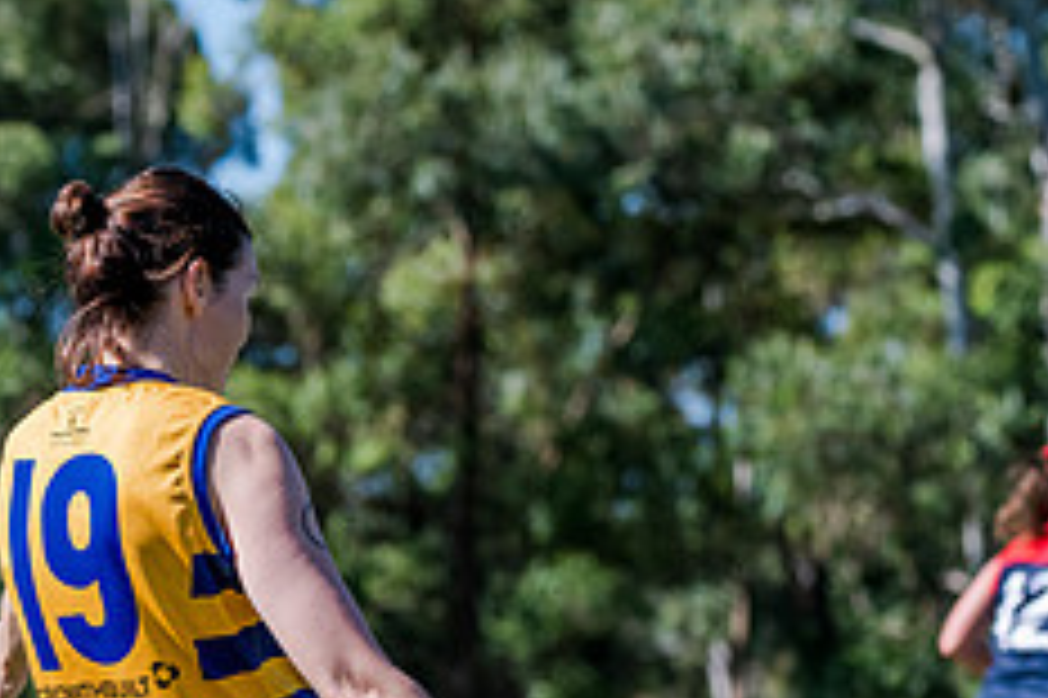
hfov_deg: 6.3
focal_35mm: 329
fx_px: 9570
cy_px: 851
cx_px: 553
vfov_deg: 4.2
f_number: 8
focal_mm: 170
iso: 800
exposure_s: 1/1600
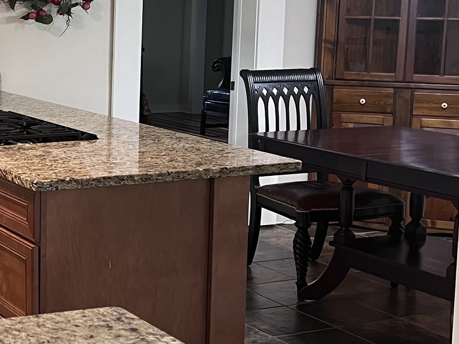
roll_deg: -0.4
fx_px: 1021
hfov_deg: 23.8
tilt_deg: -7.4
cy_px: 116
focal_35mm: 77
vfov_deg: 19.1
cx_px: -37
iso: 200
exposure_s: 1/60
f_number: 1.5
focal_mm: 5.7
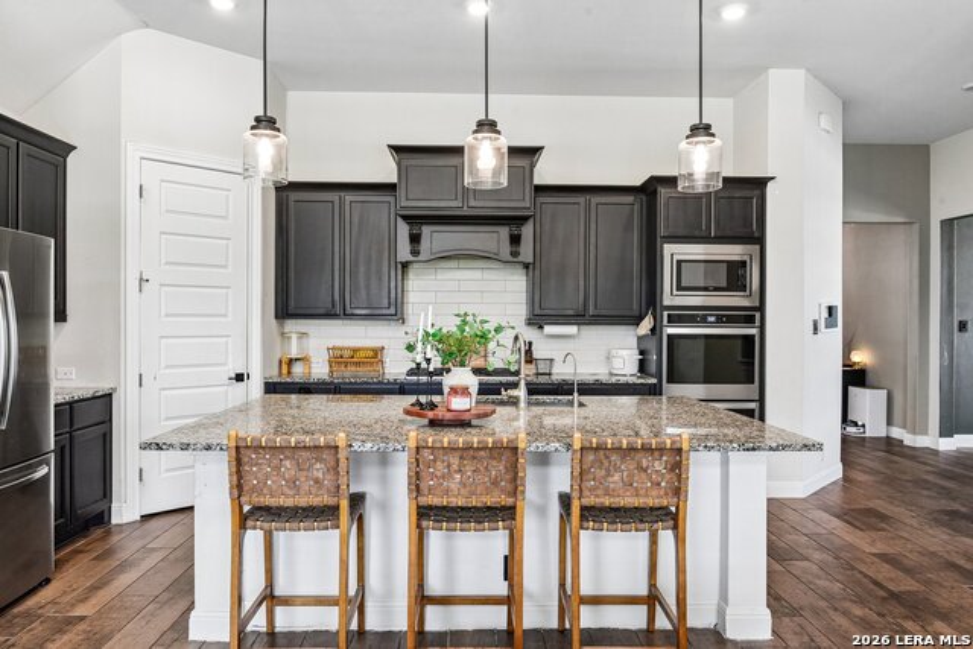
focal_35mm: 24
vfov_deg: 53.2
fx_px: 649
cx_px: 486
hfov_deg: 73.7
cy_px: 324
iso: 1400
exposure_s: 1/25
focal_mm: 24
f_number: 8
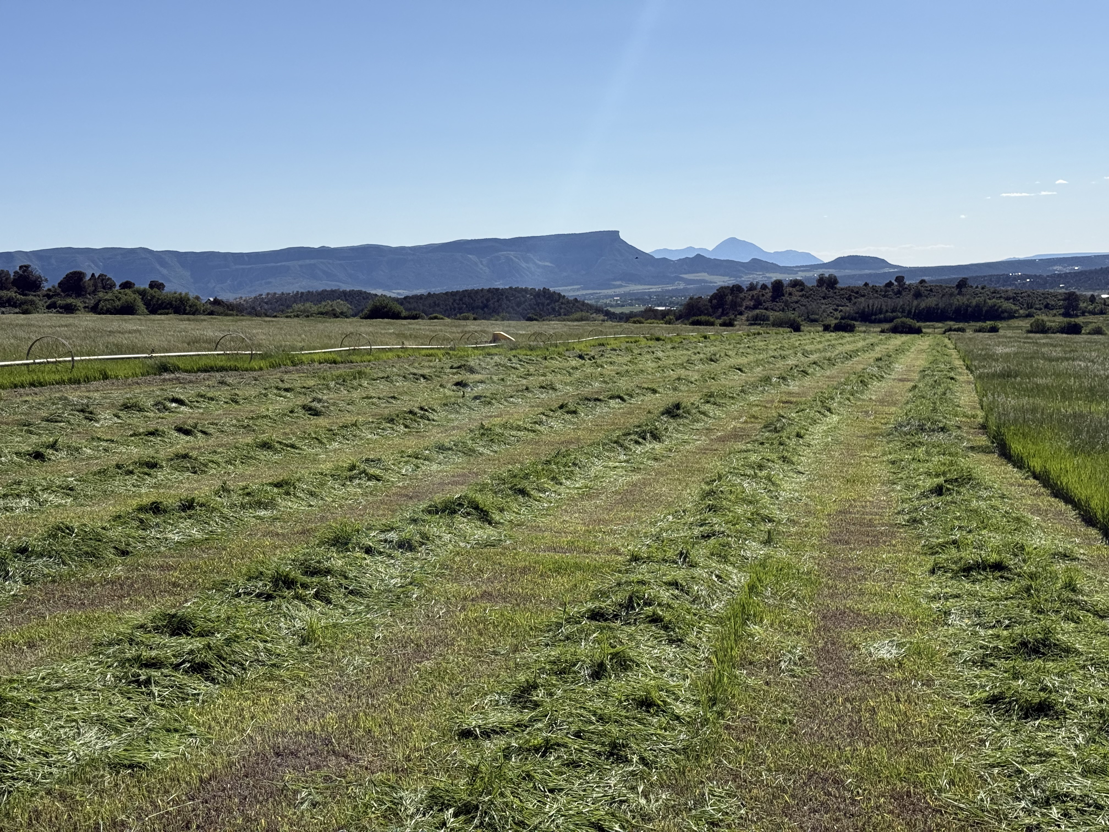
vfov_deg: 30.3
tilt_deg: -6.5
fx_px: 1538
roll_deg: +1.4
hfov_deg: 39.7
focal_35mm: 48
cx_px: 554
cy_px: 416
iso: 64
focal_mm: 6.76
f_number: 1.78
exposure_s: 1/7874
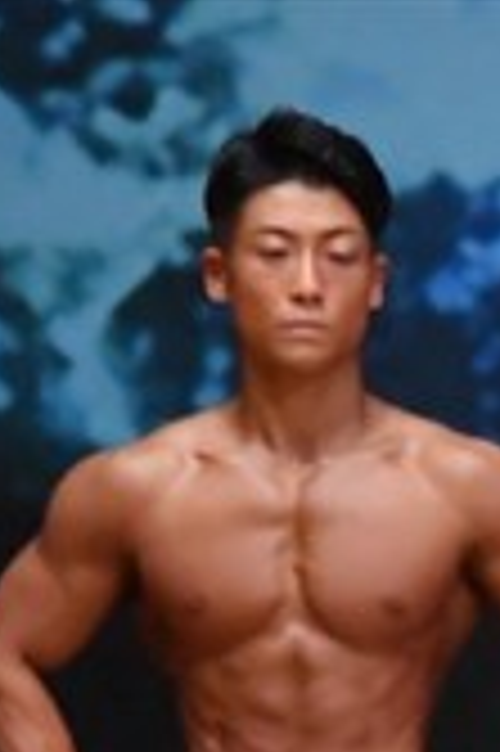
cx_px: 1282
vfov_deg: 1.6
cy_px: 1157
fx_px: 27639
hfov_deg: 1.0
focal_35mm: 1324
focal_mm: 190
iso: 6400
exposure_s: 1/400
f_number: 5.6
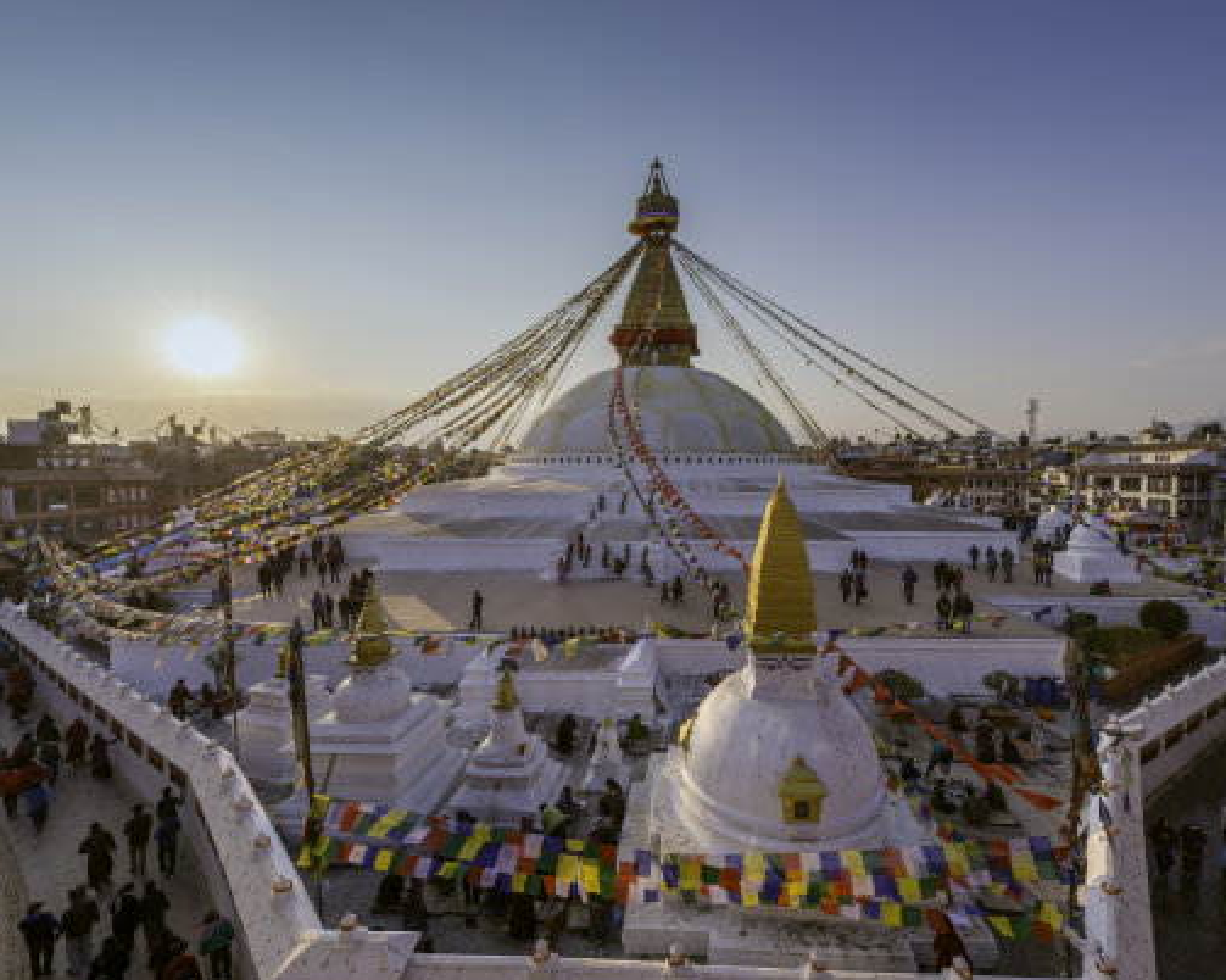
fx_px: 580
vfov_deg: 80.3
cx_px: 665
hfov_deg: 92.9
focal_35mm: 16
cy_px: 495
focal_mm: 14
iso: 100
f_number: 22
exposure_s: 1/60
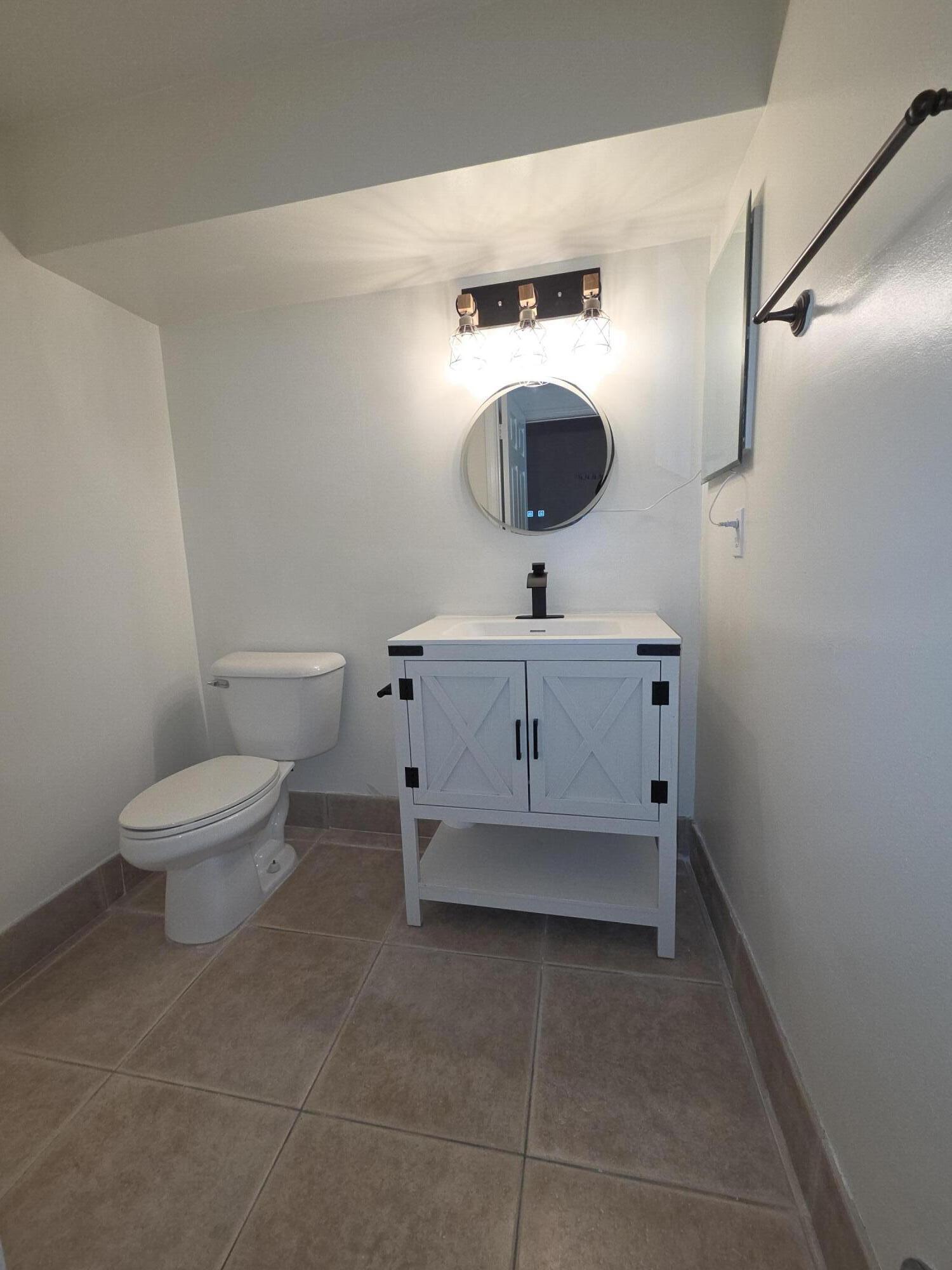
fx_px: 477
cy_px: 635
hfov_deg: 89.9
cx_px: 476
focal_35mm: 13
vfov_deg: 106.2
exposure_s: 1/60
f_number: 2.2
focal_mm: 2.2
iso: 100
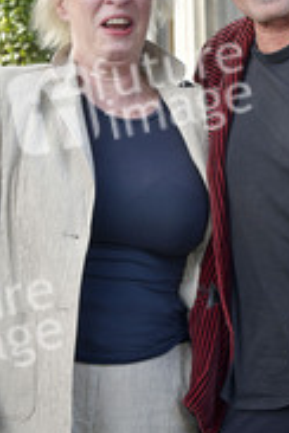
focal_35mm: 96
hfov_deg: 14.2
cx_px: 199
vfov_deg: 21.2
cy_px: 218
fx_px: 1156
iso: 800
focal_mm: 44
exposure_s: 1/200
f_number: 6.3
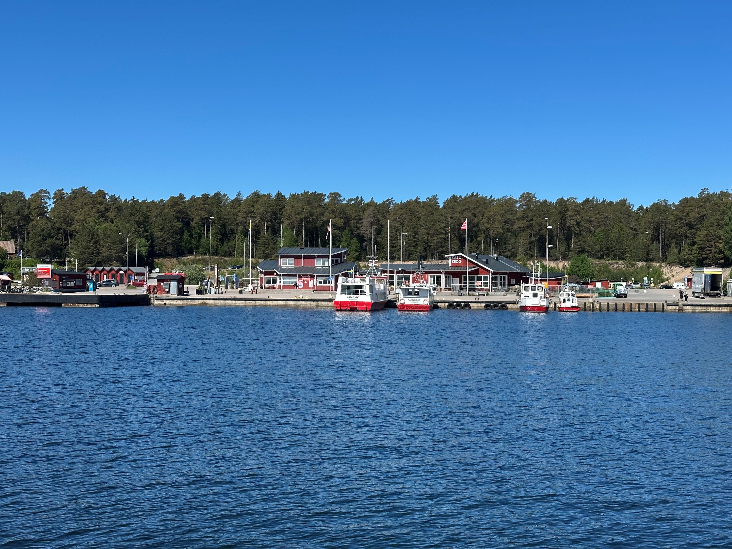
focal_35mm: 48
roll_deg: +1.1
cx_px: 366
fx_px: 1015
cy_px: 274
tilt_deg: +1.8
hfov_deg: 39.7
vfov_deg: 30.3
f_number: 1.78
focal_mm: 6.86
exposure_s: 1/4184
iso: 64
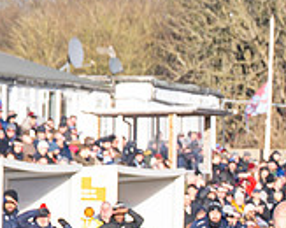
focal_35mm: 482
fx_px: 4075
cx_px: 449
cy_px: 403
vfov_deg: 3.2
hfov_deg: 4.0
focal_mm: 70
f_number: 4
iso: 800
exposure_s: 1/2500
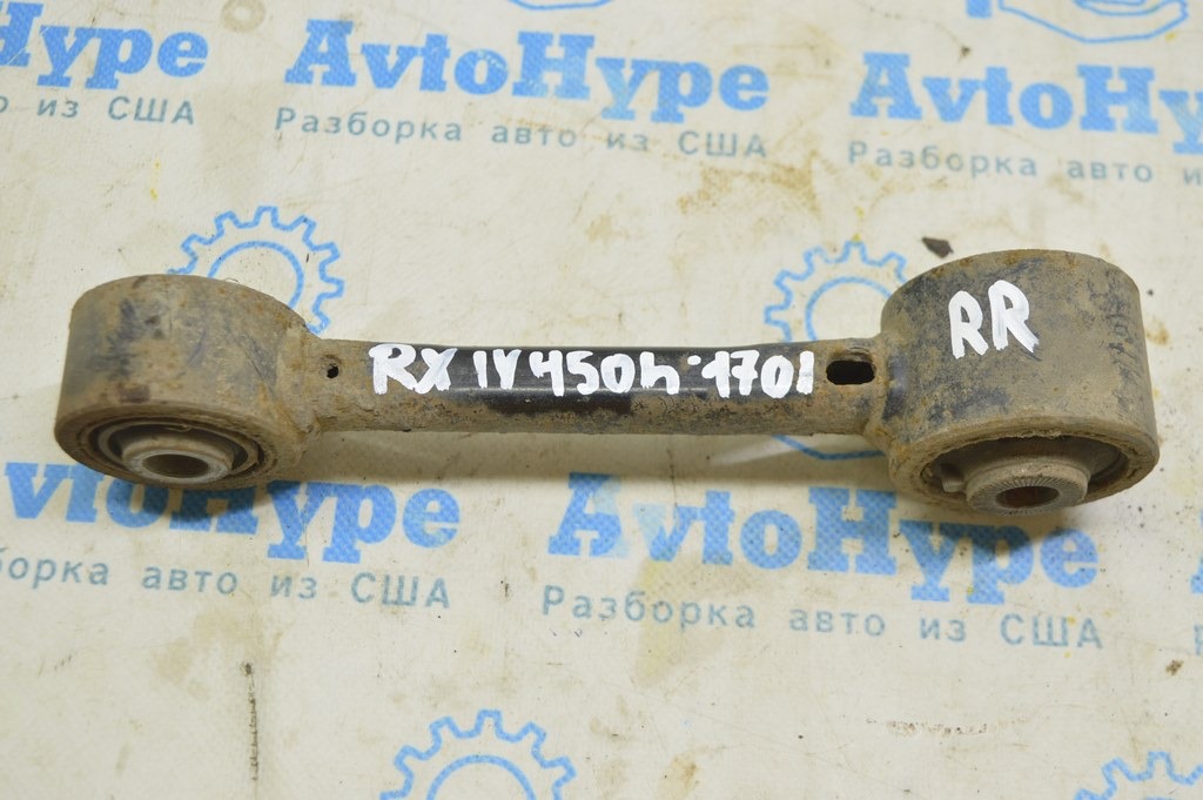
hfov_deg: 38.9
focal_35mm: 51
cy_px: 400
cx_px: 602
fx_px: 1703
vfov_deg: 26.4
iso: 400
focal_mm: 34
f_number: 5.6
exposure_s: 1/20
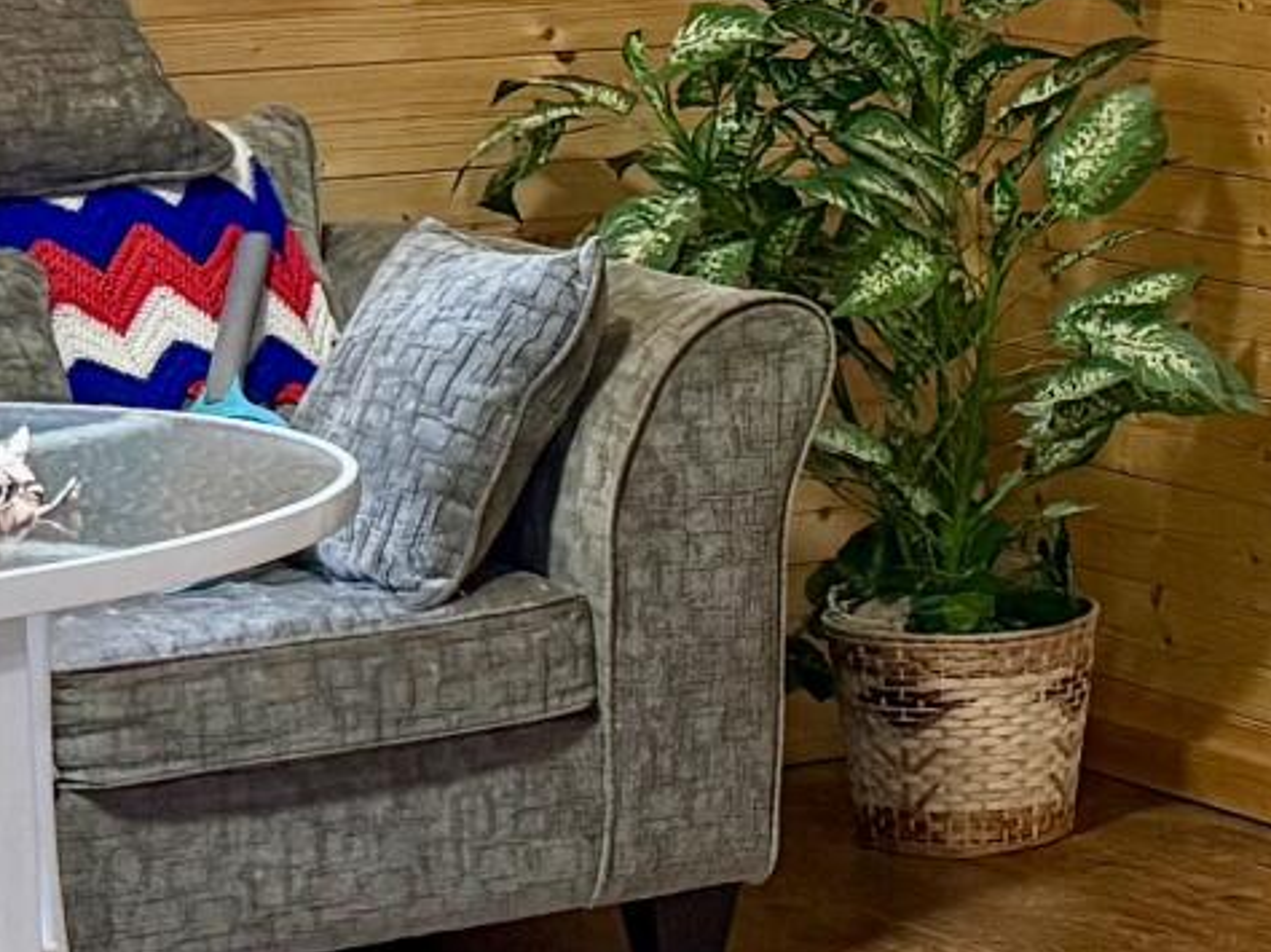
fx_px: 5578
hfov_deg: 12.1
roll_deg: +0.9
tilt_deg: -5.0
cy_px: 115
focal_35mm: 152
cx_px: 2169
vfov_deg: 9.7
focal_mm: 6.76
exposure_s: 1/60
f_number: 1.78
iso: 400
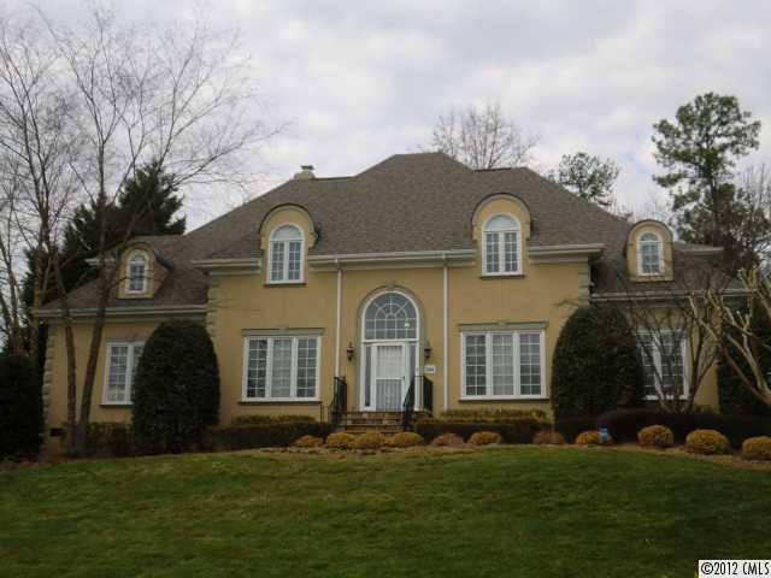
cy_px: 289
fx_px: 980
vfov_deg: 32.9
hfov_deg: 42.9
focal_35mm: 44
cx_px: 386
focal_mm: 7.91
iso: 64
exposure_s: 1/800
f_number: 3.4
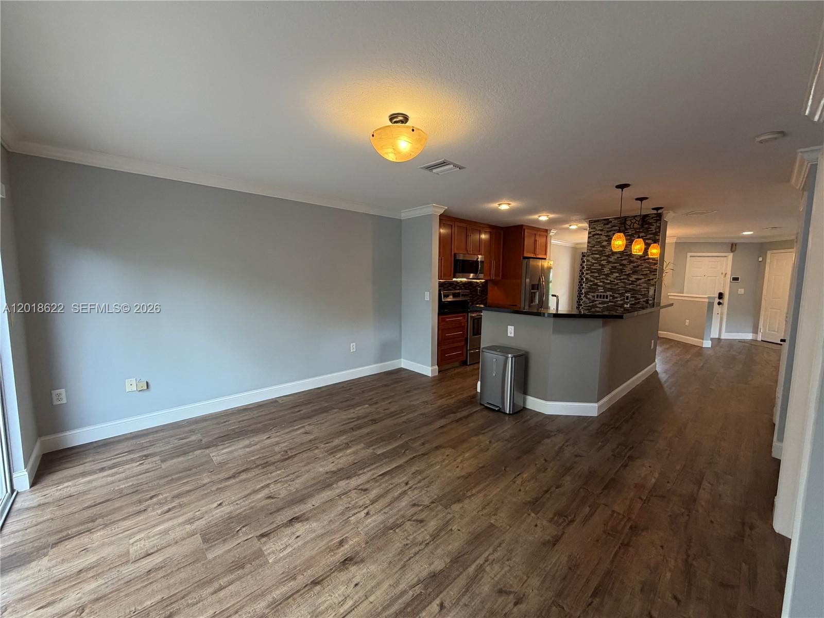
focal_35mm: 14
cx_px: 412
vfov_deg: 85.7
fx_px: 333
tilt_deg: -5.2
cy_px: 309
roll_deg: -0.5
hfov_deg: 102.1
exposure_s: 1/120
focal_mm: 2.22
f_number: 2.2
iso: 320
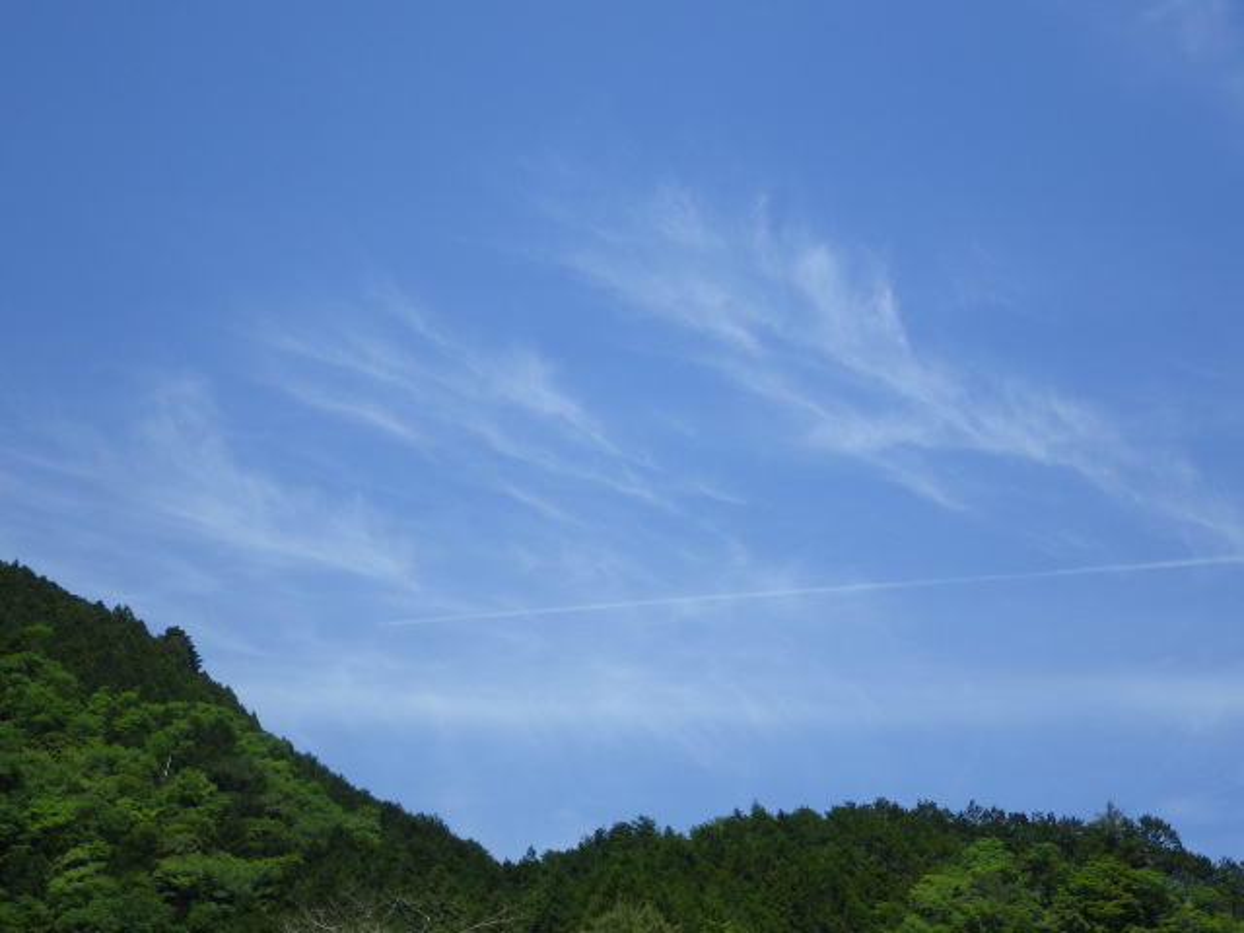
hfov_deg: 35.5
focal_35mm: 54
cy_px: 466
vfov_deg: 27.0
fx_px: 1941
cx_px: 622
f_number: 4.6
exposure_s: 1/800
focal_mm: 9.6
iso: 125
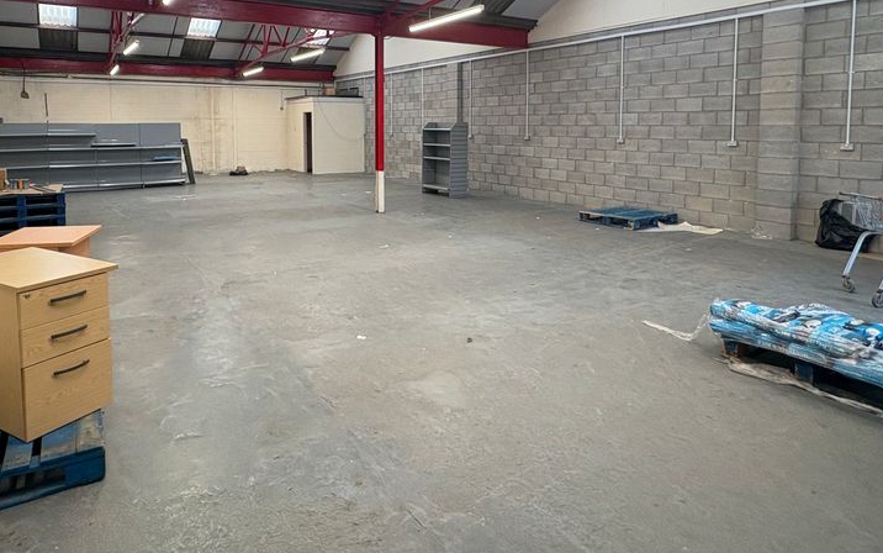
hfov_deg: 76.9
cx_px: 400
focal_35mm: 23
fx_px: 554
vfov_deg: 51.5
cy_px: 161
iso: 125
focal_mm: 2.22
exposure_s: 1/100
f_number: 2.2
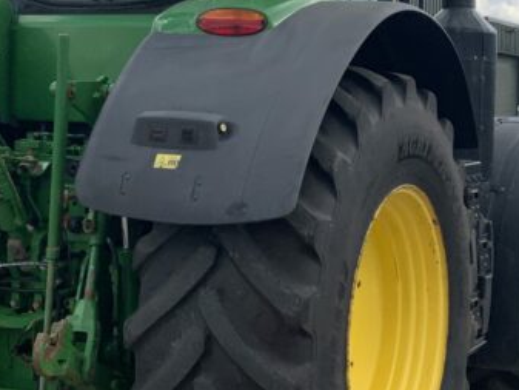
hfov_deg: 22.2
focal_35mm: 88
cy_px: 122
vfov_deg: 16.7
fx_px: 1320
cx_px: 293
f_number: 1.8
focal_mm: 3
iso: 16
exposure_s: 1/1342
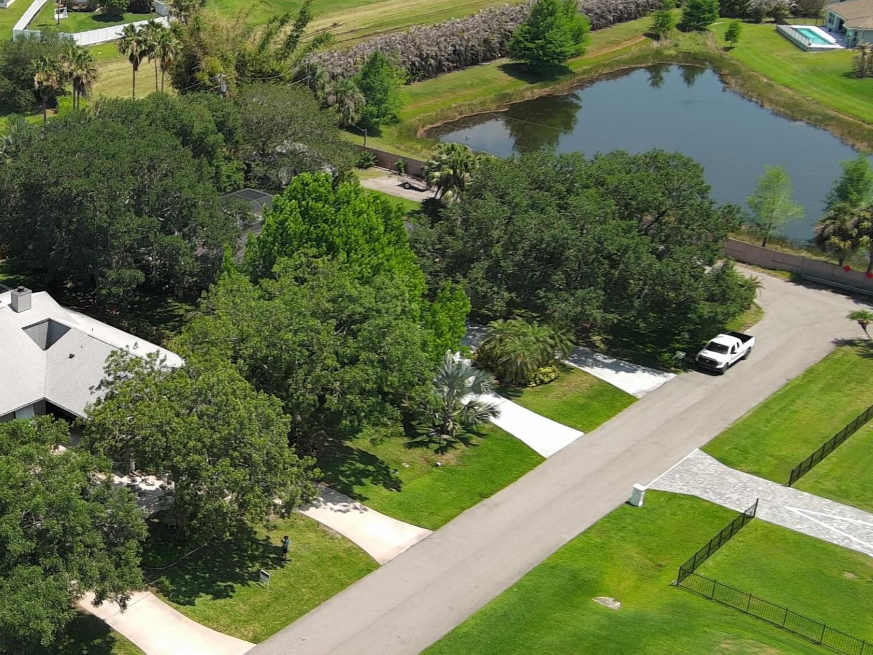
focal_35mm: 55
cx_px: 82
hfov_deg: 33.1
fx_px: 1387
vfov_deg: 26.6
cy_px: 298
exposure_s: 1/575
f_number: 2.8
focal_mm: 10.6
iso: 100
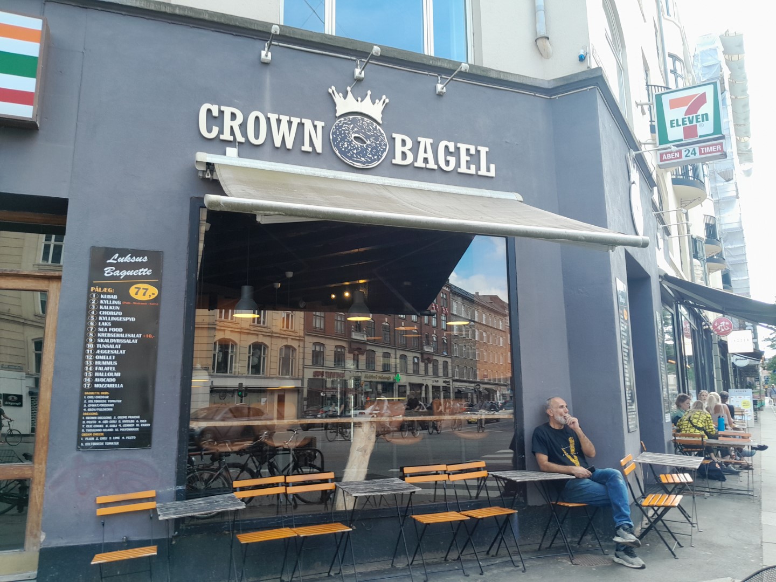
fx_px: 583
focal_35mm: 26
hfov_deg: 67.3
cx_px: 388
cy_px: 291
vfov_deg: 53.1
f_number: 1.8
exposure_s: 1/100
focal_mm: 3.98
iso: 40
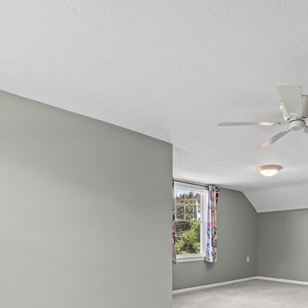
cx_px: 236
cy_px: 249
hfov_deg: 55.8
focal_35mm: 27
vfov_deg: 54.8
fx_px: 272
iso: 250
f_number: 9
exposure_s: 1/3
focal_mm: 13
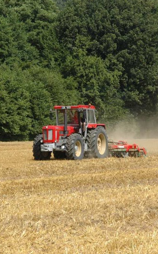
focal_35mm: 162
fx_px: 1116
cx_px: 71
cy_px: 127
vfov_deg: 12.9
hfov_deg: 8.1
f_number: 10
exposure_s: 1/320
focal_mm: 70
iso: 400
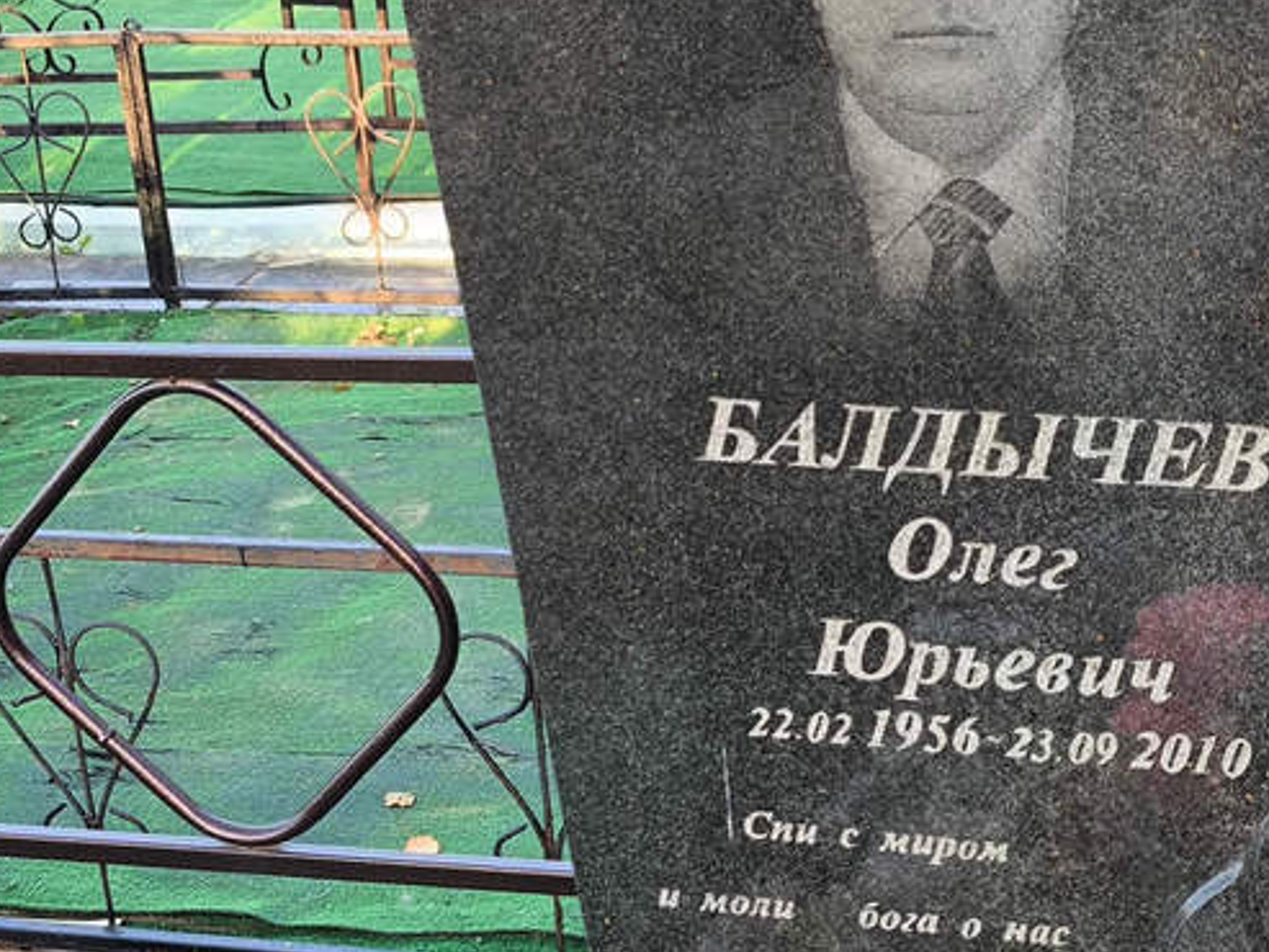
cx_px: 725
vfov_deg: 18.2
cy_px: 597
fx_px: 2970
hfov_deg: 24.1
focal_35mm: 81
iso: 50
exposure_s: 1/100
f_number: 1.7
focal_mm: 4.71
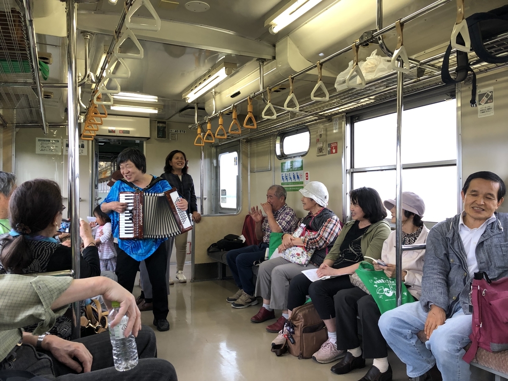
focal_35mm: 28
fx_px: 411
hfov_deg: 63.4
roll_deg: +1.6
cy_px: 190
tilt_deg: +2.2
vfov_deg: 49.7
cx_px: 254
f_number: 1.8
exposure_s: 1/30
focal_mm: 3.99
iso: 25
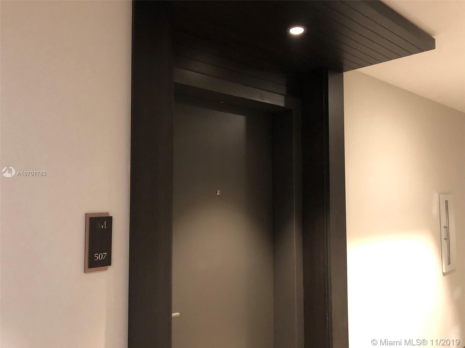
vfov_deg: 49.7
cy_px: 174
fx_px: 376
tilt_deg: +4.8
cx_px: 232
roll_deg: -0.2
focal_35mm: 28
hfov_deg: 63.4
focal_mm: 3.99
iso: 80
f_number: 1.8
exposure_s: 1/4
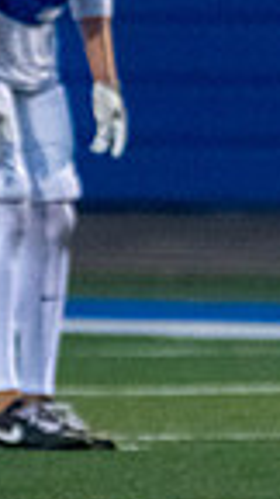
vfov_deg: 1.4
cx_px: 621
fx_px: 20366
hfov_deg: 0.8
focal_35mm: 1543
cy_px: -34
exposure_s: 1/1250
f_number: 5.6
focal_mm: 270
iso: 5000
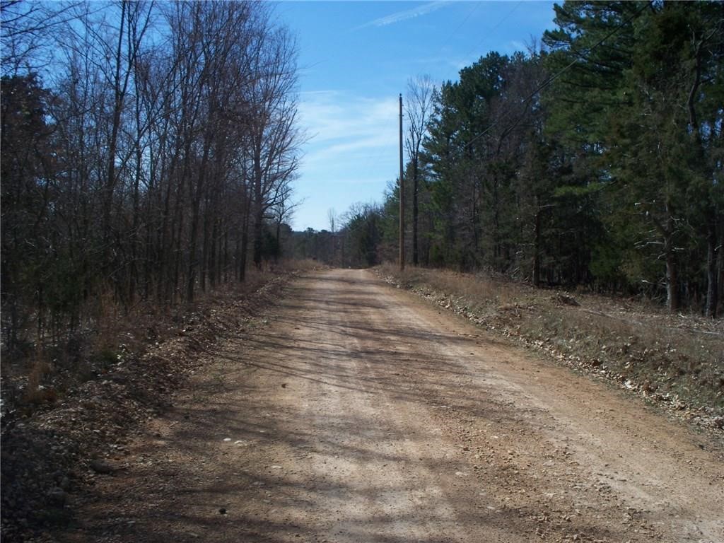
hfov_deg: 51.4
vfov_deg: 39.7
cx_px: 362
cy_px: 272
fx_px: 753
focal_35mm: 36
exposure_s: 1/500
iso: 64
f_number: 5
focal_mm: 7.54
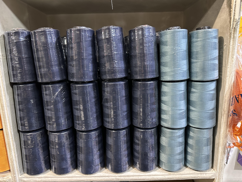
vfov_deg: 56.8
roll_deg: +1.3
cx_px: 121
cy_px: 91
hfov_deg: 71.6
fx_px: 168
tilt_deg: -13.7
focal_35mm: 24
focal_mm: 6.86
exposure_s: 1/33
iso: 640
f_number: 1.78
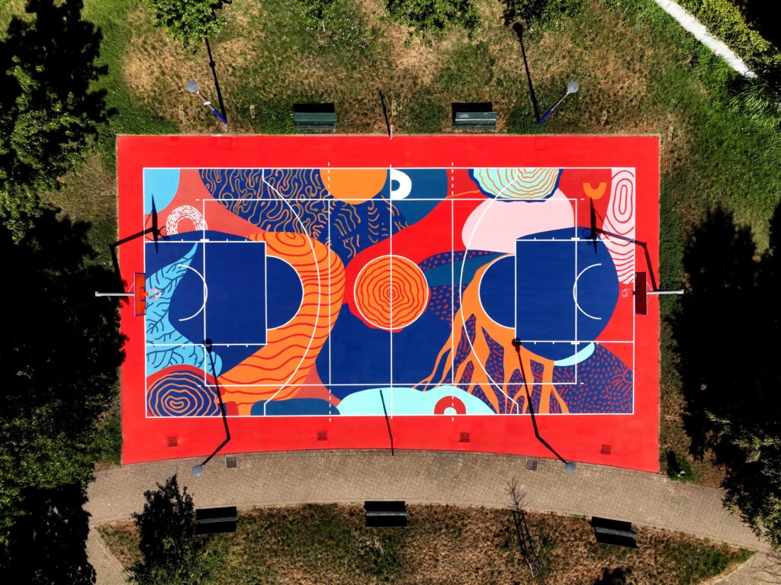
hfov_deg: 71.6
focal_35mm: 24
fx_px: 541
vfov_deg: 56.8
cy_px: 292
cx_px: 390
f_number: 4.5
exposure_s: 1/100
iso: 400
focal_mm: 12.29
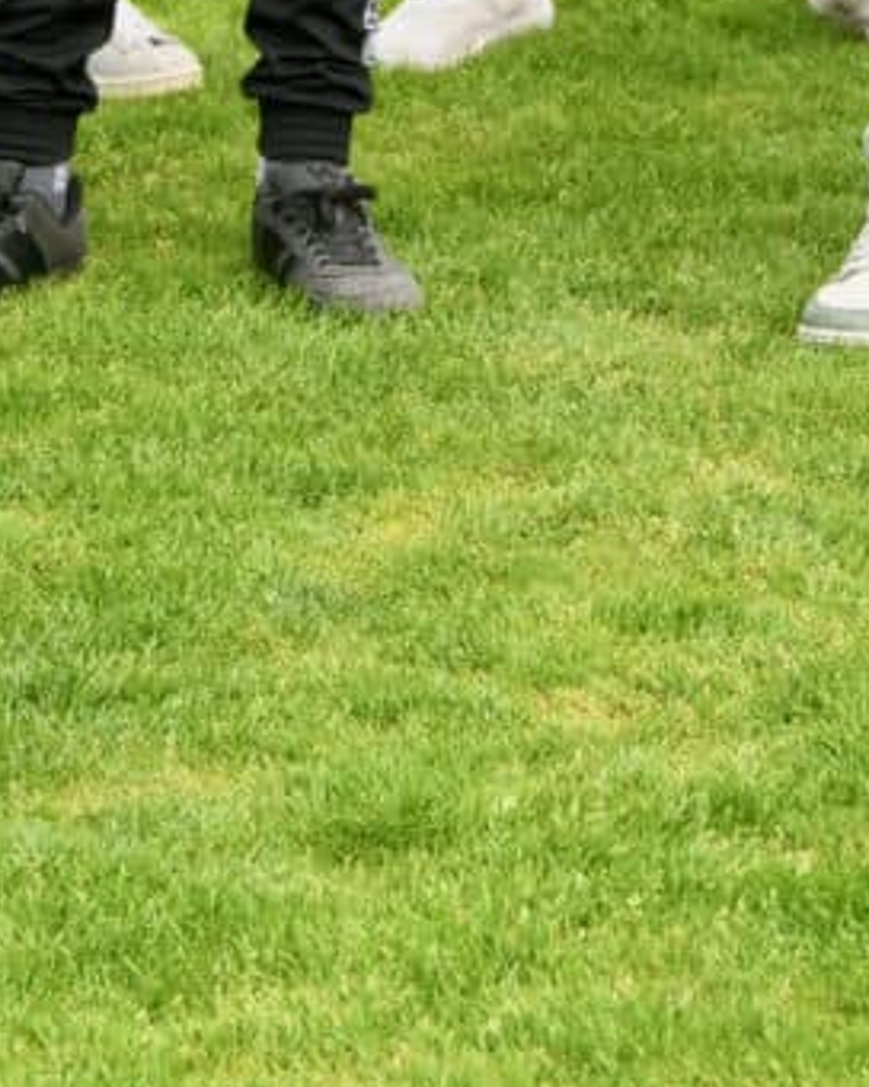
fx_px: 7266
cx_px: 741
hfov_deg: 6.8
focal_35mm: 226
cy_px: -833
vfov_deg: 8.3
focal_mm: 40
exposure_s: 1/1250
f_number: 2.8
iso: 360
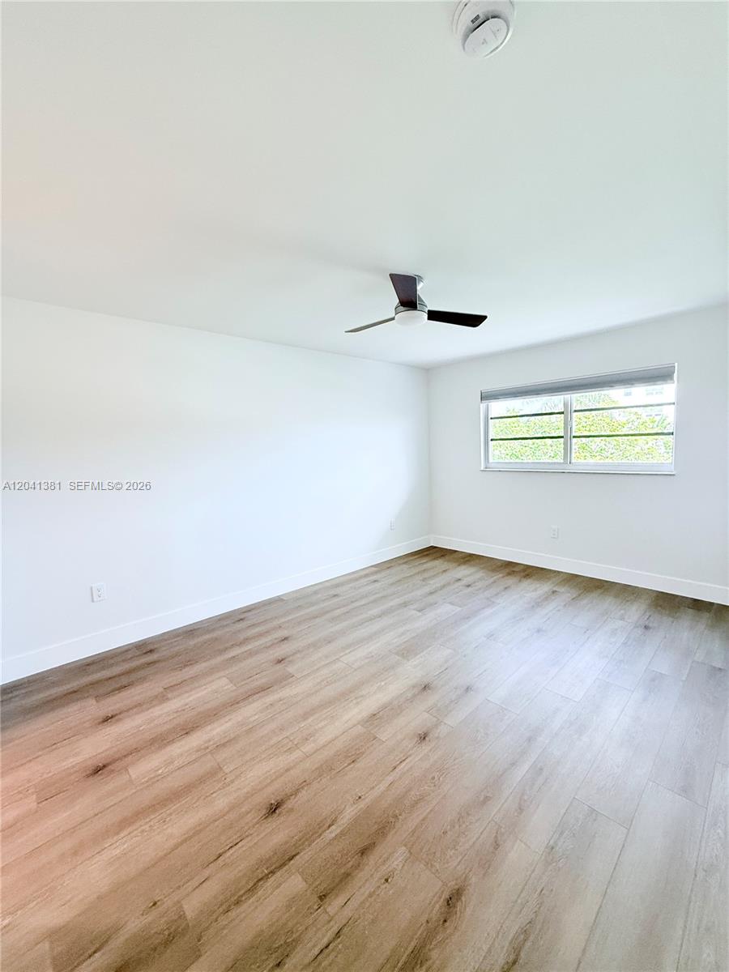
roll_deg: +1.7
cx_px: 364
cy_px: 486
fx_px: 393
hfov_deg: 85.7
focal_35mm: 14
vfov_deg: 102.1
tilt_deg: -5.0
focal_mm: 2.22
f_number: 2.2
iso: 160
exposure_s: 1/99
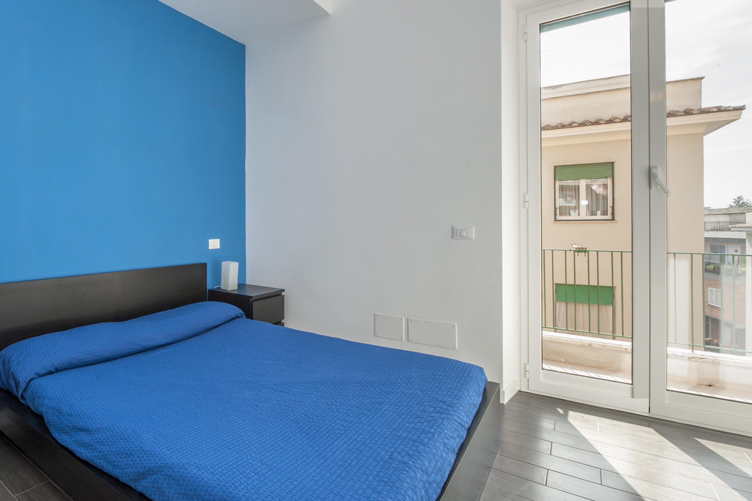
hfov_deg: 88.3
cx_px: 286
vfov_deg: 67.3
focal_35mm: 18
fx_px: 376
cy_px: 235
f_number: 16
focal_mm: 14
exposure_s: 1/30
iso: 200
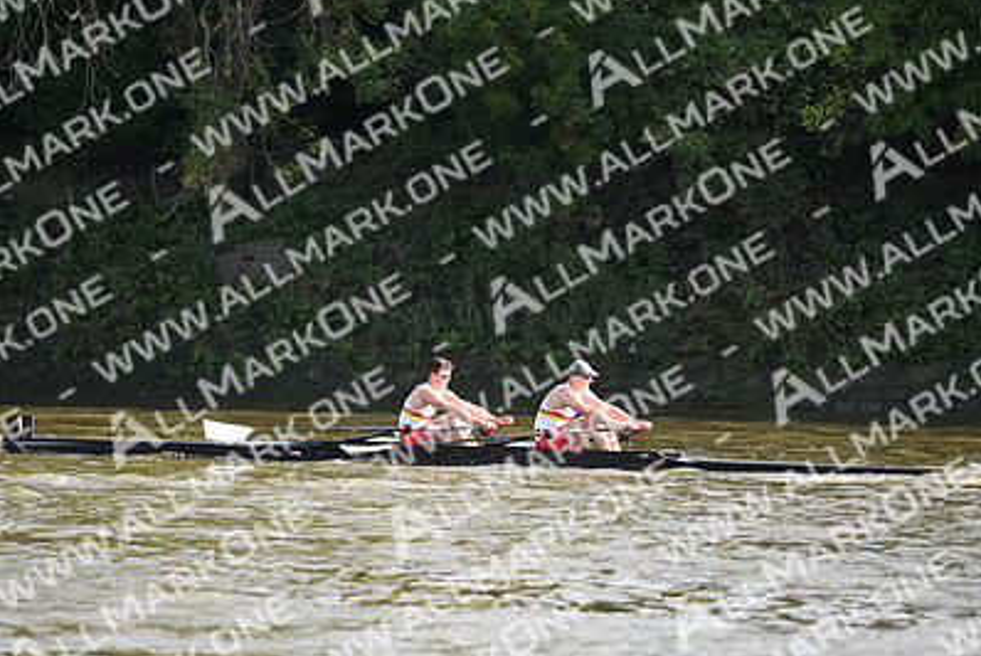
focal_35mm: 437
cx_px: 436
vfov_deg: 3.2
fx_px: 11917
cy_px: 386
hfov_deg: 4.7
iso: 640
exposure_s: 1/1600
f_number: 4
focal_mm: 300
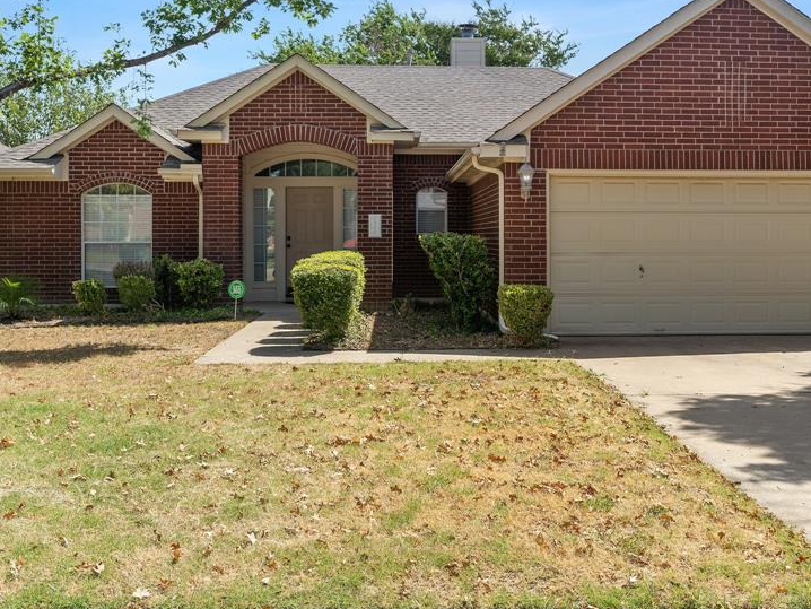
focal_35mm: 37
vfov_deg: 38.4
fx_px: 867
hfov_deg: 50.0
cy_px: 227
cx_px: 462
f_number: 8
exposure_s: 1/160
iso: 125
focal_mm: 27
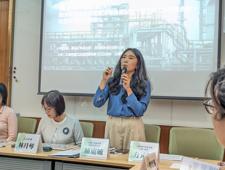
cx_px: 112
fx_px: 319
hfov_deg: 38.9
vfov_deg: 29.7
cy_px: 85
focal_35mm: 49
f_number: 1.68
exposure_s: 1/40
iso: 251
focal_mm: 6.9
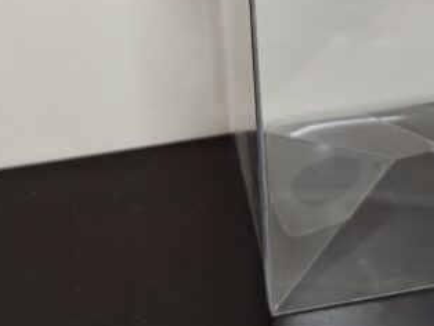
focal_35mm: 75
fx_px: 941
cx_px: 412
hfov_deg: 25.0
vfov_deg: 19.1
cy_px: -7
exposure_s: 1/50
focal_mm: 5.56
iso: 849
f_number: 1.88
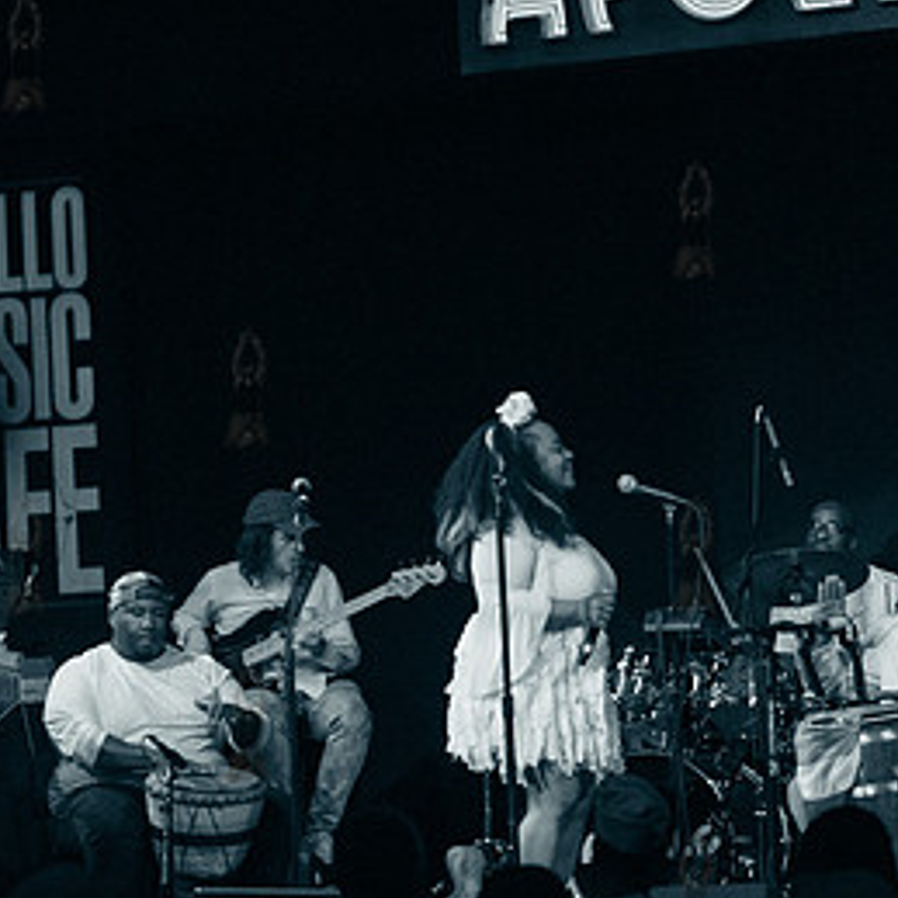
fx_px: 4314
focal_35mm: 147
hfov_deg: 11.8
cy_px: 553
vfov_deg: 11.9
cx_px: 693
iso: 4000
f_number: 2.8
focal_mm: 70
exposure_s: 1/250
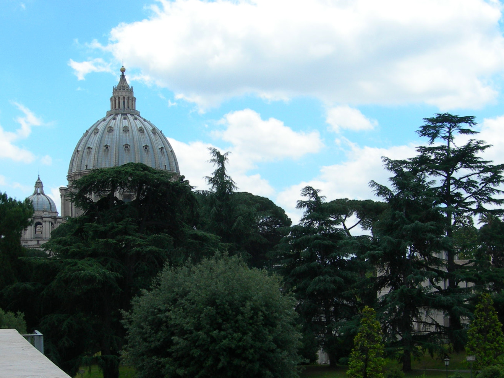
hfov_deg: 32.6
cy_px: 268
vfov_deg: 24.6
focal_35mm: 59
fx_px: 859
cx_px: 197
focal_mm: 7.8
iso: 50
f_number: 4.8
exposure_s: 1/482
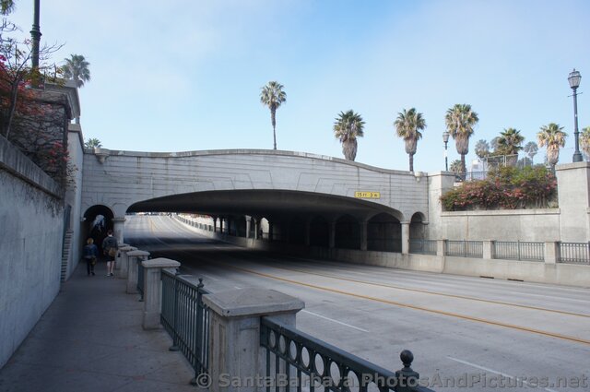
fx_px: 393
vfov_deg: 53.0
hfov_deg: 73.8
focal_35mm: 24
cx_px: 295
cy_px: 196
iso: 200
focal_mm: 16
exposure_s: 1/320
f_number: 5.6
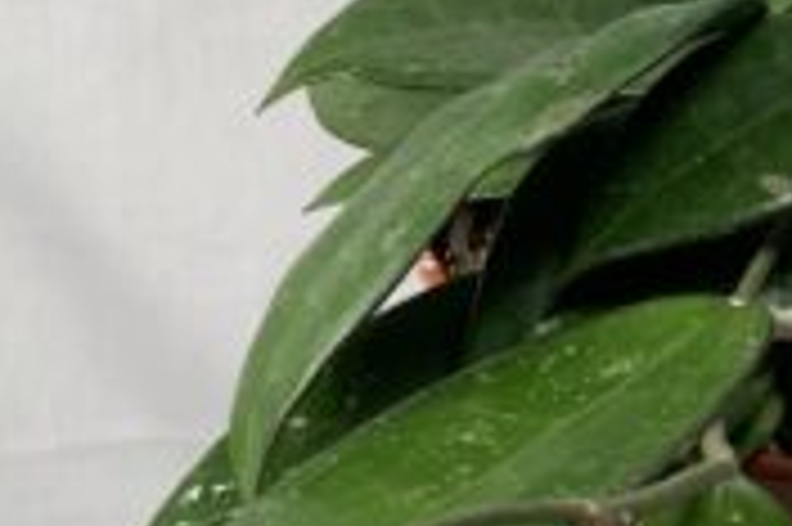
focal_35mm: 103
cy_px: 108
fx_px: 2264
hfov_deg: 18.6
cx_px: 990
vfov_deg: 13.2
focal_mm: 3
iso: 40
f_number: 1.8
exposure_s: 1/120
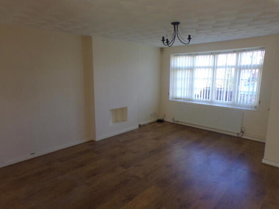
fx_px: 193
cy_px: 104
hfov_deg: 71.6
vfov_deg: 56.8
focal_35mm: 24
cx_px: 140
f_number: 3
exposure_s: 1/70
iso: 113
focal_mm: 4.3
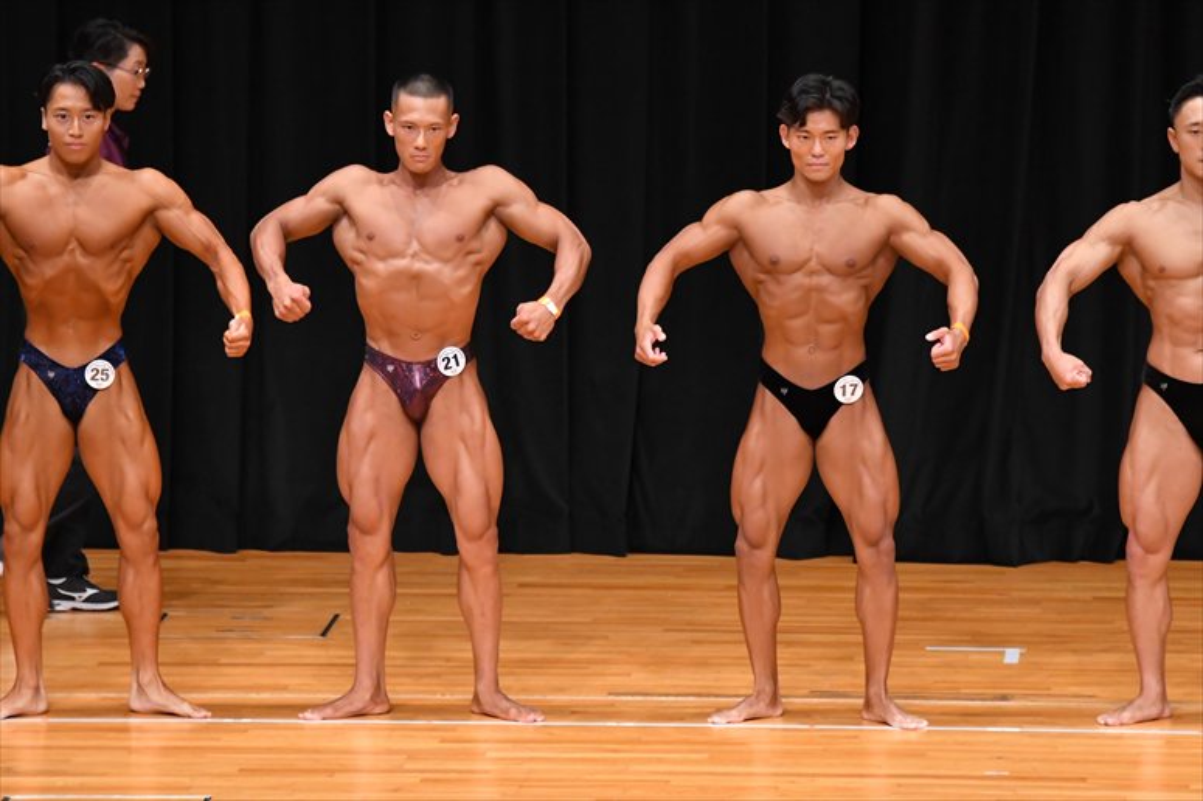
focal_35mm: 270
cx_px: 602
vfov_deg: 5.1
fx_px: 9018
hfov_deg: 7.6
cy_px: 400
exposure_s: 1/400
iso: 4000
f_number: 5.6
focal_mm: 180
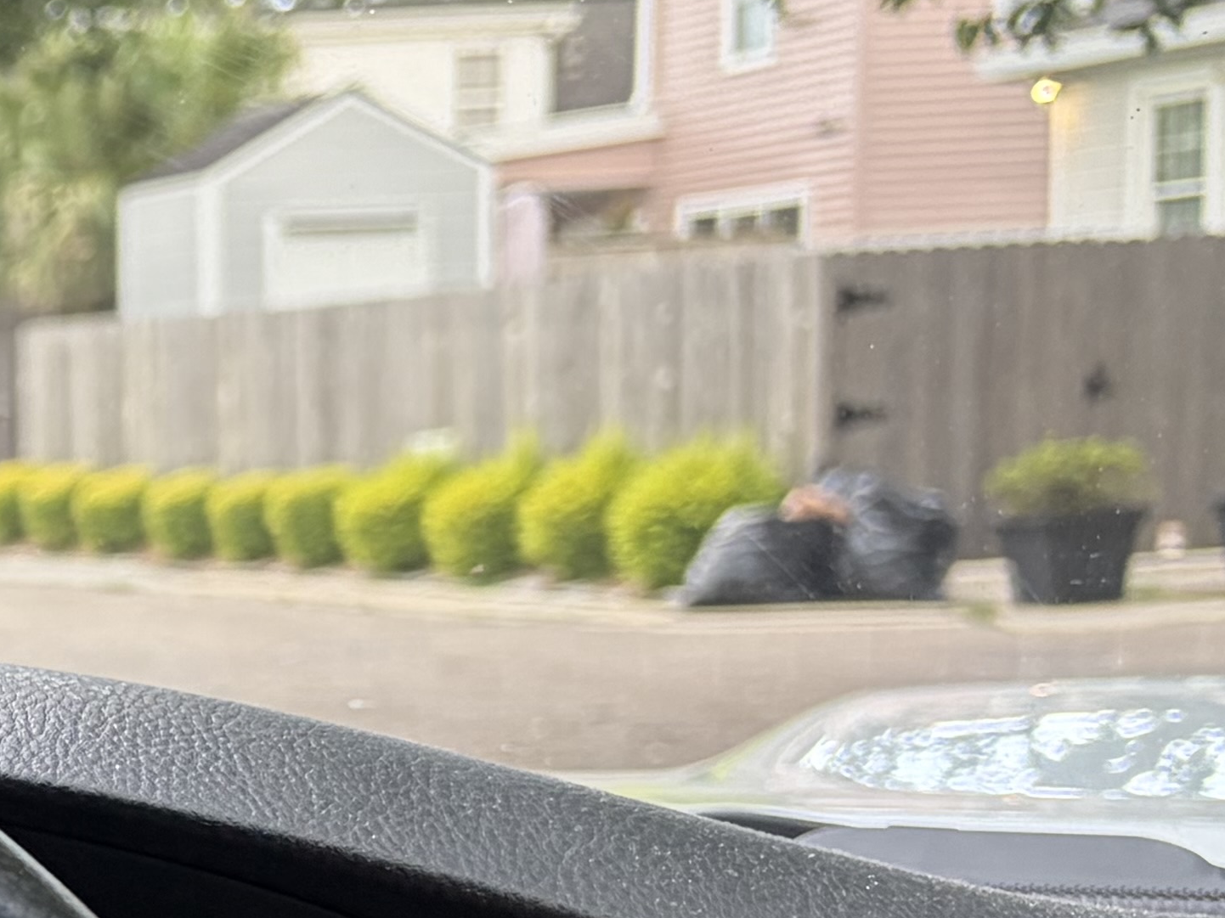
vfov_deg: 14.1
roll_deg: +3.1
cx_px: -962
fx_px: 3644
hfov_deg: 16.2
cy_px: 983
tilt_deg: -8.4
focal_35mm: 103
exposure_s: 1/78
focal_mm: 5.96
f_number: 1.6
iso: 125
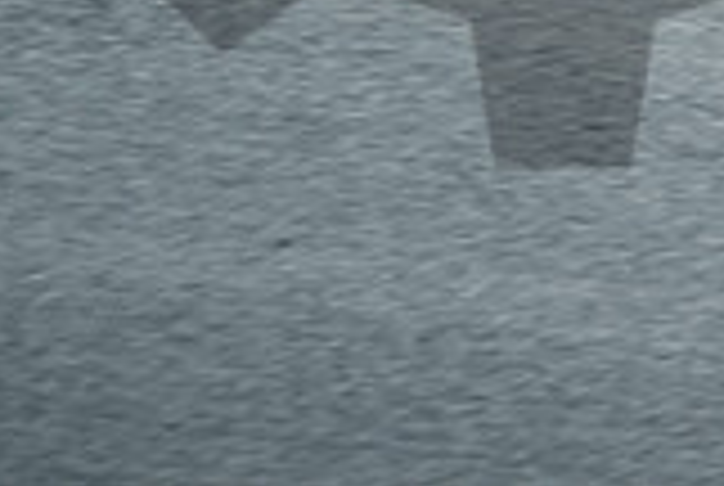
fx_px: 26535
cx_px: 851
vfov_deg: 1.0
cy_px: -573
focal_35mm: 1317
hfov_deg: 1.6
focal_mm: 200
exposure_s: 1/1250
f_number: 2
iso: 1600
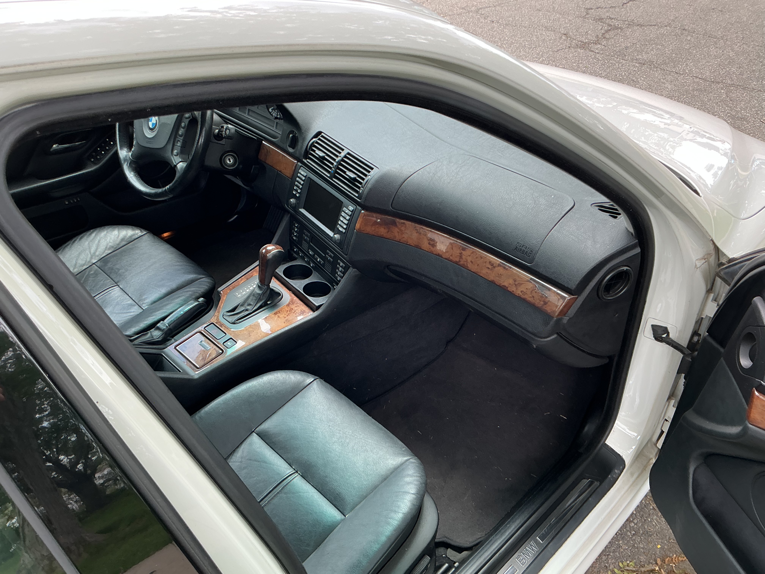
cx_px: 382
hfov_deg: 61.7
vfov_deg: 48.2
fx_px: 641
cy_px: 287
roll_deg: -1.3
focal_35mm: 29
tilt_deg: -32.9
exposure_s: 1/120
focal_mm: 3
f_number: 1.8
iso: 20
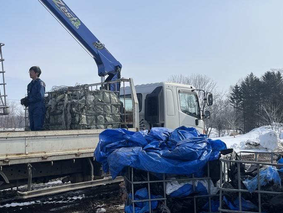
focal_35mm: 46
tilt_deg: +3.0
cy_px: 100
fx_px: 376
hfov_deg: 41.2
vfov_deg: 31.5
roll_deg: +0.4
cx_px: 142
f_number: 1.6
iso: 50
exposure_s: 1/9901
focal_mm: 5.1
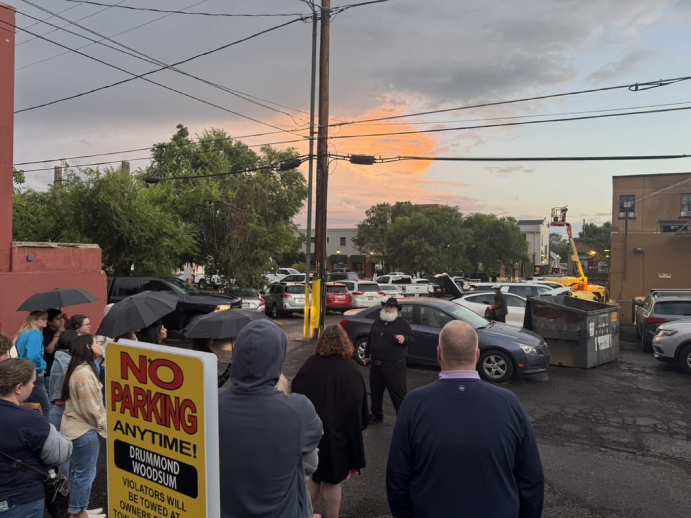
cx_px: 346
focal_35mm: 24
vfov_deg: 56.8
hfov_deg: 71.6
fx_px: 479
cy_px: 259
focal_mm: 6.76
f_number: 1.78
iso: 125
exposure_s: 1/60
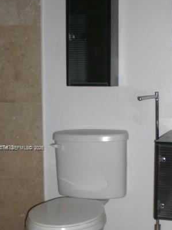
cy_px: 148
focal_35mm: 61
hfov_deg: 23.8
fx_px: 404
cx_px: 124
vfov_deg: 31.5
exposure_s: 1/60
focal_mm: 6.3
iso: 200
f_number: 3.1
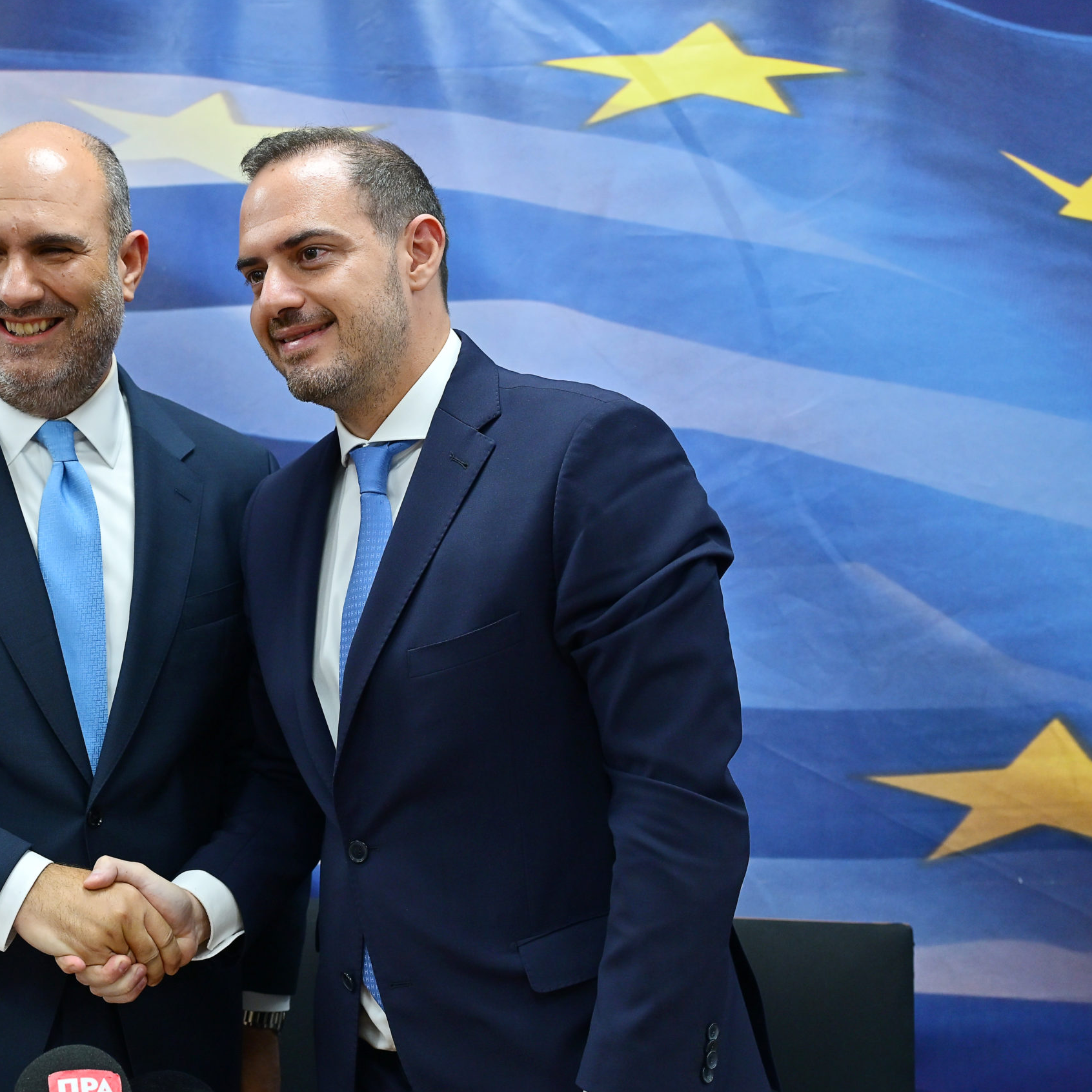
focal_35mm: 54
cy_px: 542
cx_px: 365
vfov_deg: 31.6
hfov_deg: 31.4
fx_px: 1927
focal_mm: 42
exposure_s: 1/250
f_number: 4.5
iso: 1800
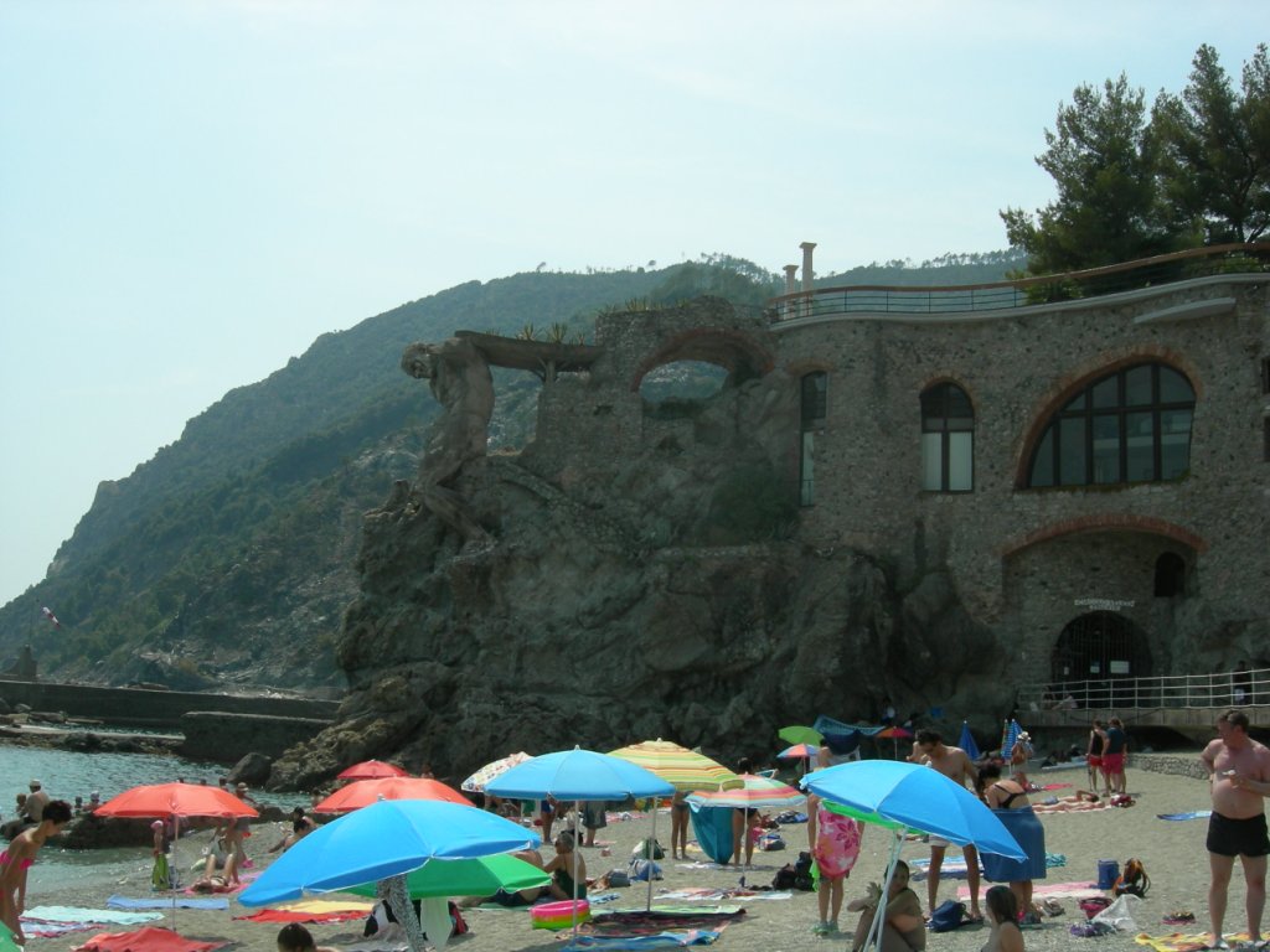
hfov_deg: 51.4
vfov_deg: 39.7
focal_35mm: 36
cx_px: 635
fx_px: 1321
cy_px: 476
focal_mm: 7.5
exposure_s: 1/349
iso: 64
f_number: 6.8
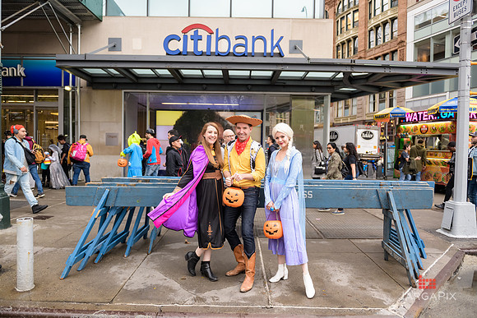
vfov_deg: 53.2
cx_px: 238
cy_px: 159
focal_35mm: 24
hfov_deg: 73.7
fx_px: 318
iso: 800
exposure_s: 1/400
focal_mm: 24
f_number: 3.2
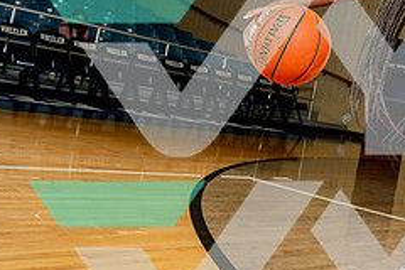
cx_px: 464
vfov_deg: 23.1
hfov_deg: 30.3
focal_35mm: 58
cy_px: 67
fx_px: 652
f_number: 5.6
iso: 400
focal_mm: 24
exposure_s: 1/250
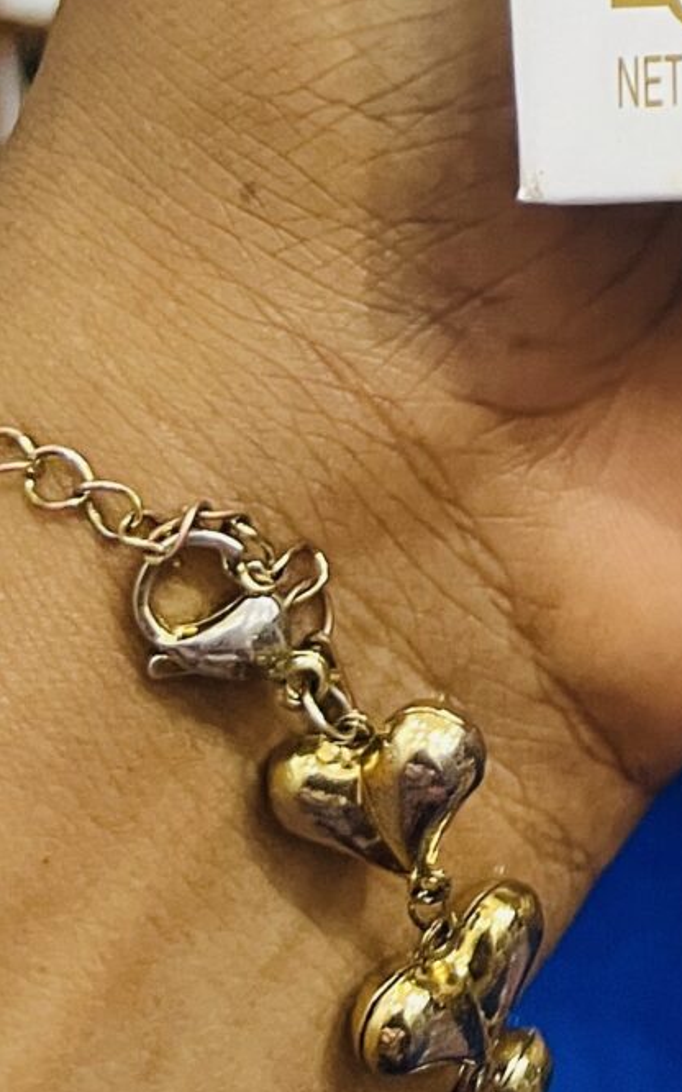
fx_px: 3154
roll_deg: -4.7
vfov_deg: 17.1
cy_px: -684
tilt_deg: -23.5
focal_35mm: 106
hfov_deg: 11.1
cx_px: 1389
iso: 125
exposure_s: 1/68
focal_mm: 5.7
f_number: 1.5
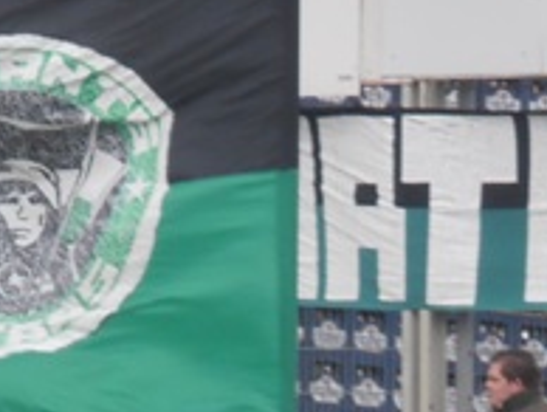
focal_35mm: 1101
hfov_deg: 1.8
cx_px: 90
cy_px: 717
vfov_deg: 1.4
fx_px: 17419
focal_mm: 47.27
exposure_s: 1/160
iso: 80
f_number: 5.8
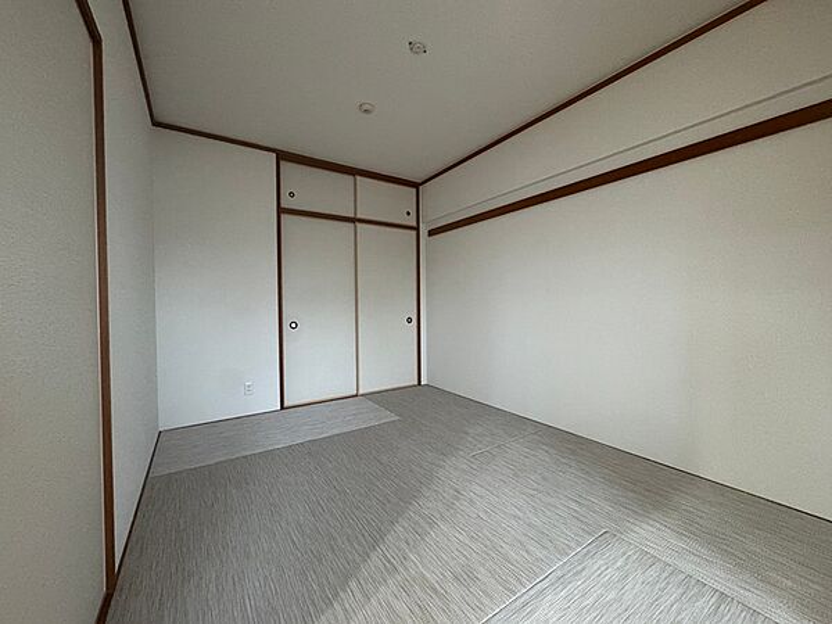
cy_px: 312
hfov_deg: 102.1
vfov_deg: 85.7
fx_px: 336
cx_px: 416
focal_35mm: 14
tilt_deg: -1.6
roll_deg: +0.4
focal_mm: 2.22
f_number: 2.2
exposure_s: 1/60
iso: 800
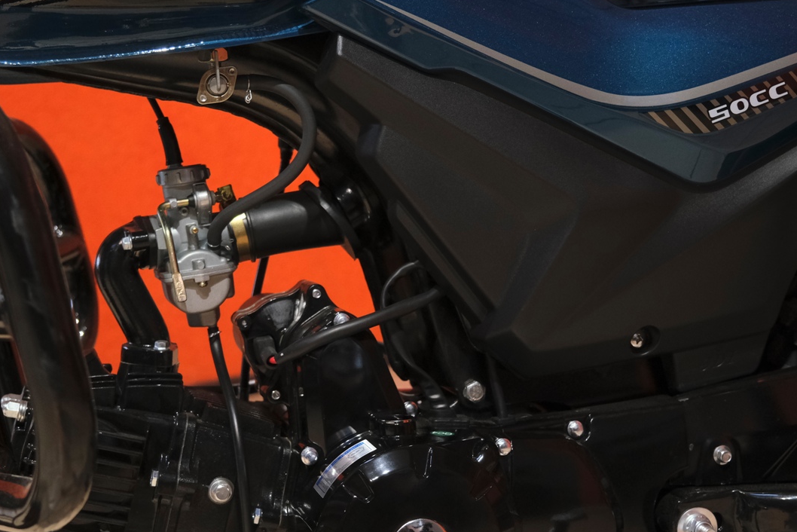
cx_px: 347
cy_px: 311
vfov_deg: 21.9
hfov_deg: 32.3
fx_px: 1373
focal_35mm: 62
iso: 1600
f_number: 4
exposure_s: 1/100
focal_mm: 27.5
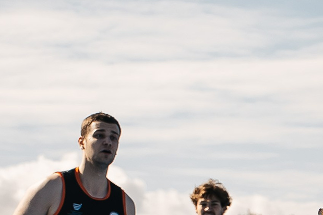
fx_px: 1632
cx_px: 405
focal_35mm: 182
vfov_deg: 7.4
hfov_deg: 11.1
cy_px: 312
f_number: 3.5
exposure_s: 1/1600
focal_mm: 44
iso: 100
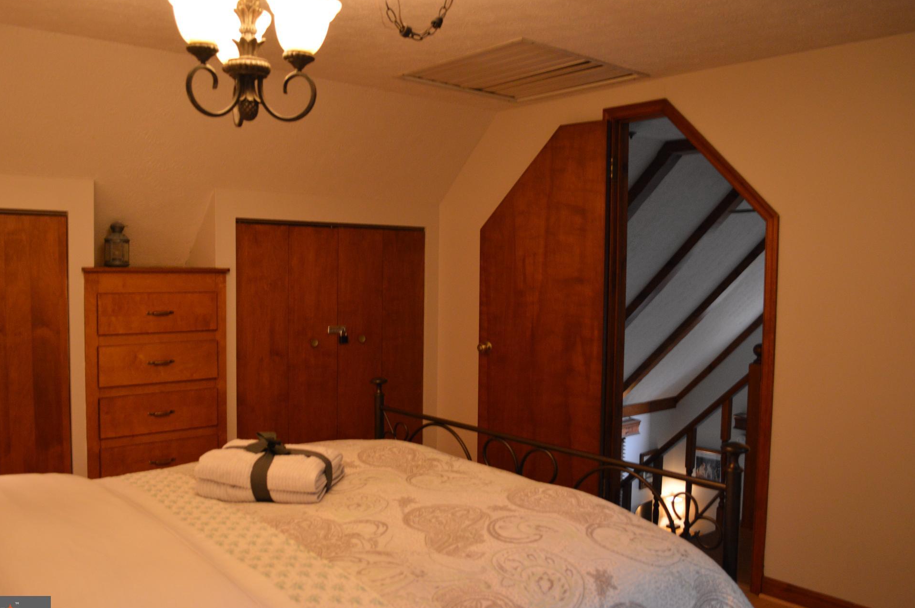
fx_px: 736
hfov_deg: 63.7
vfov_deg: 44.9
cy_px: 304
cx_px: 436
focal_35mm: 29
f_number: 3.5
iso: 800
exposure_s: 1/60
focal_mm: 18
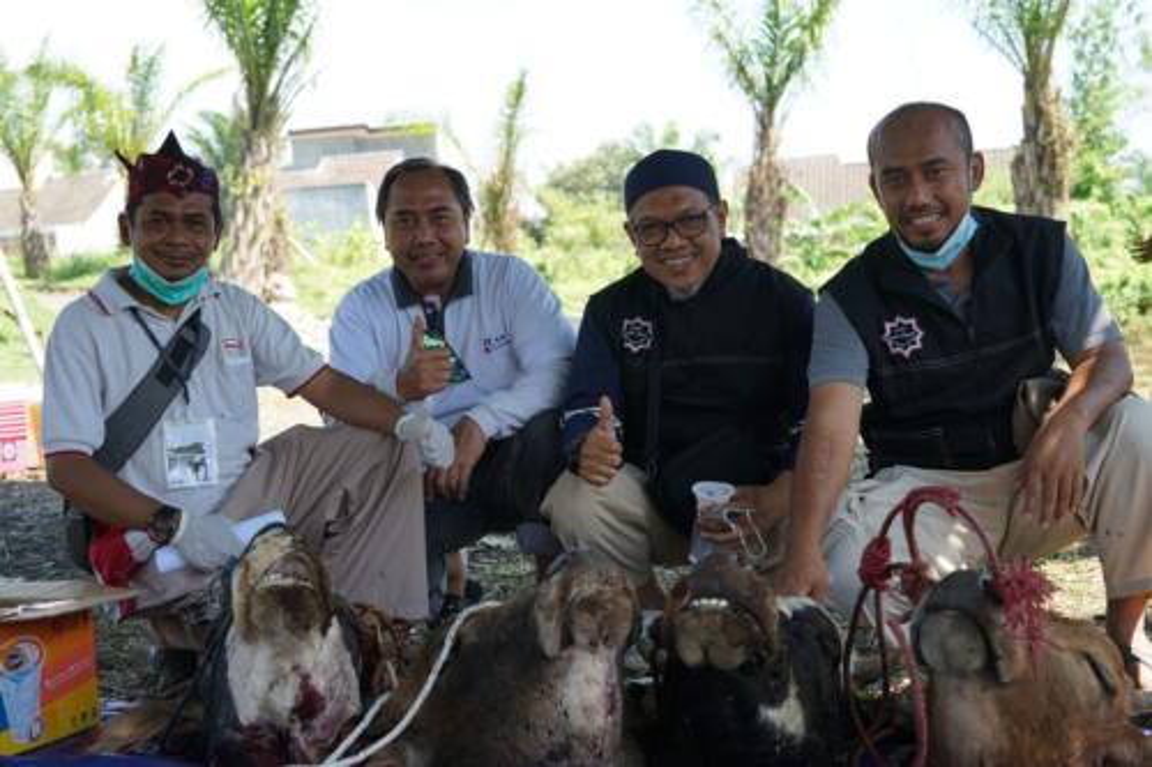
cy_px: 384
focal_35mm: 50
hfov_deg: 39.6
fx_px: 1599
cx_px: 576
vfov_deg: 27.0
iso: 100
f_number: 5
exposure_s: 1/100
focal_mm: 50
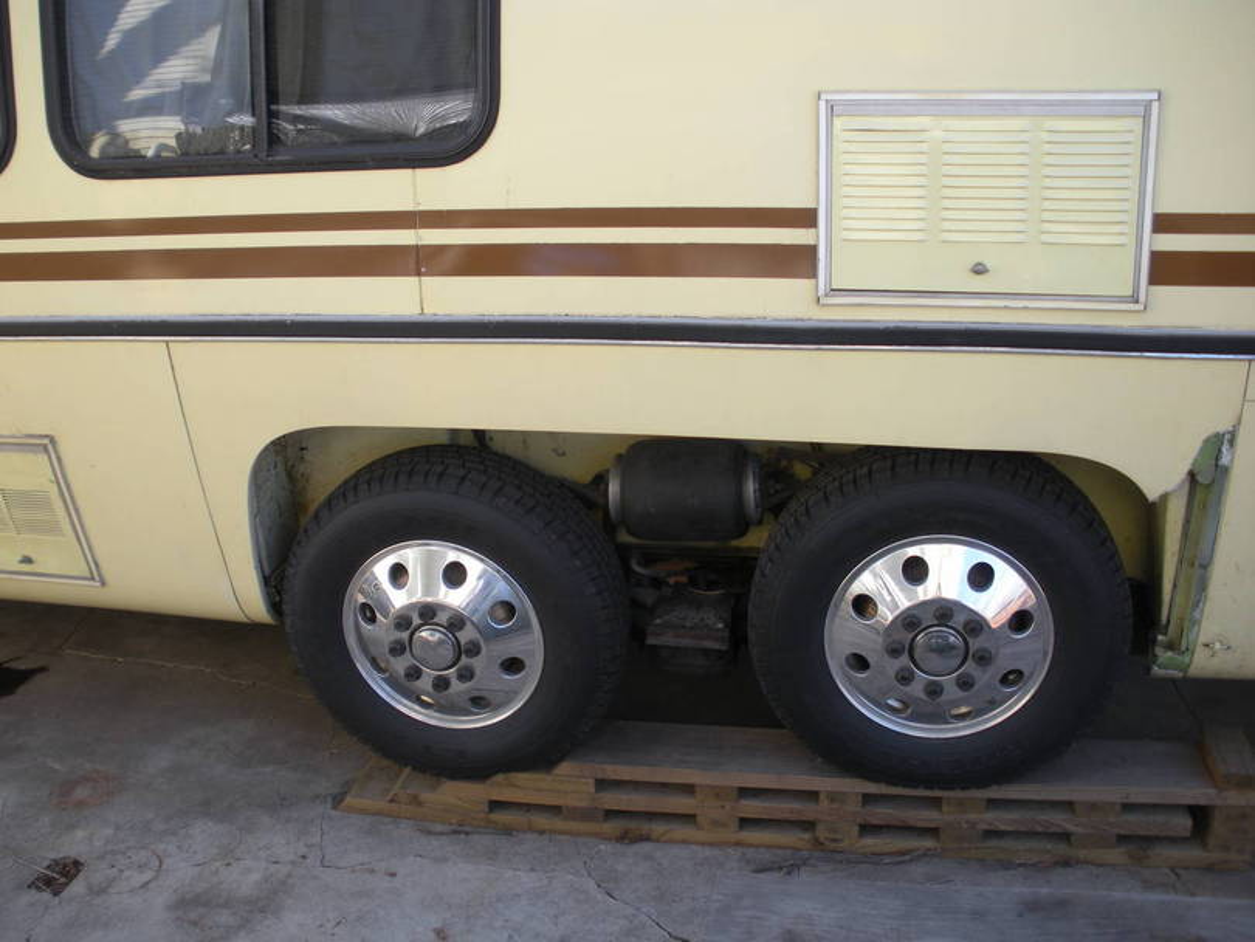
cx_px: 628
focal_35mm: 36
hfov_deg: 51.3
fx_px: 1306
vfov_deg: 39.7
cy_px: 471
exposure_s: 1/79.5
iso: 64
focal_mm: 6.3
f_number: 3.5
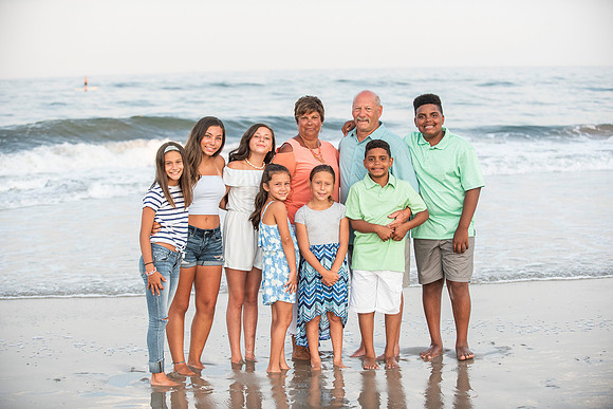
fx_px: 1192
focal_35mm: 70
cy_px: 204
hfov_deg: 28.8
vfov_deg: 19.5
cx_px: 306
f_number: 3.5
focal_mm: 70
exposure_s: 1/1250
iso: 800
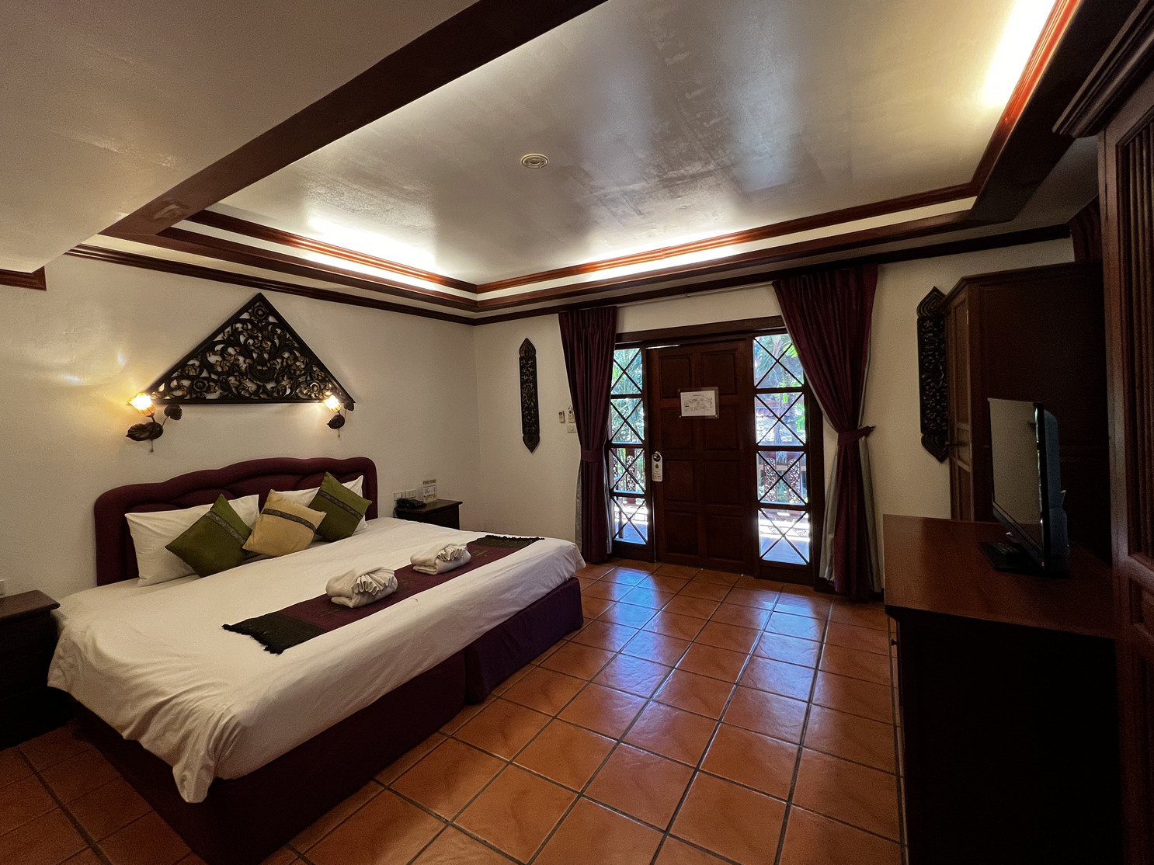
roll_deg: +2.0
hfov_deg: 102.1
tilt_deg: -0.7
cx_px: 572
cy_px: 411
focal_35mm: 14
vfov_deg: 85.6
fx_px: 467
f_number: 1.8
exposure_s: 1/50
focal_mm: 1.57
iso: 320
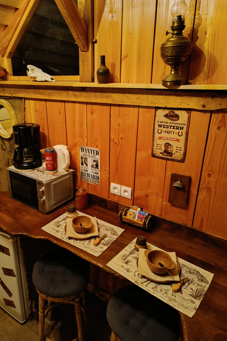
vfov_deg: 71.5
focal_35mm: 25
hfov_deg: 51.2
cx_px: 101
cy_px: 170
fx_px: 236
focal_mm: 5.59
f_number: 1.88
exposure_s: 1/25
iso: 936
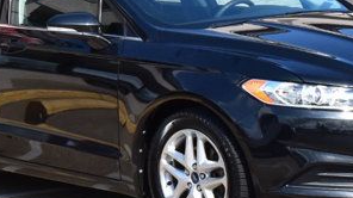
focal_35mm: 158
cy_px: -10
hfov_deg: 13.3
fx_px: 1476
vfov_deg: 7.6
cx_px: -55
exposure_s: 1/500
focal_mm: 29
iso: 400
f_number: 11
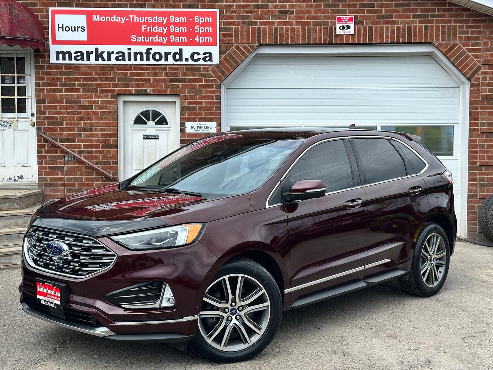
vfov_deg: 30.3
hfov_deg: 39.7
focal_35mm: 48
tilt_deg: -3.0
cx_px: 246
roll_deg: +0.1
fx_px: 684
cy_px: 185
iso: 64
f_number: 1.78
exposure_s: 1/1953
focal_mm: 6.86
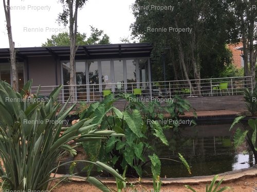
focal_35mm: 29
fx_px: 215
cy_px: 96
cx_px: 128
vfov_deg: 48.2
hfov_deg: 61.7
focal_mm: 4.15
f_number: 2.2
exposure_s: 1/384
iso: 32
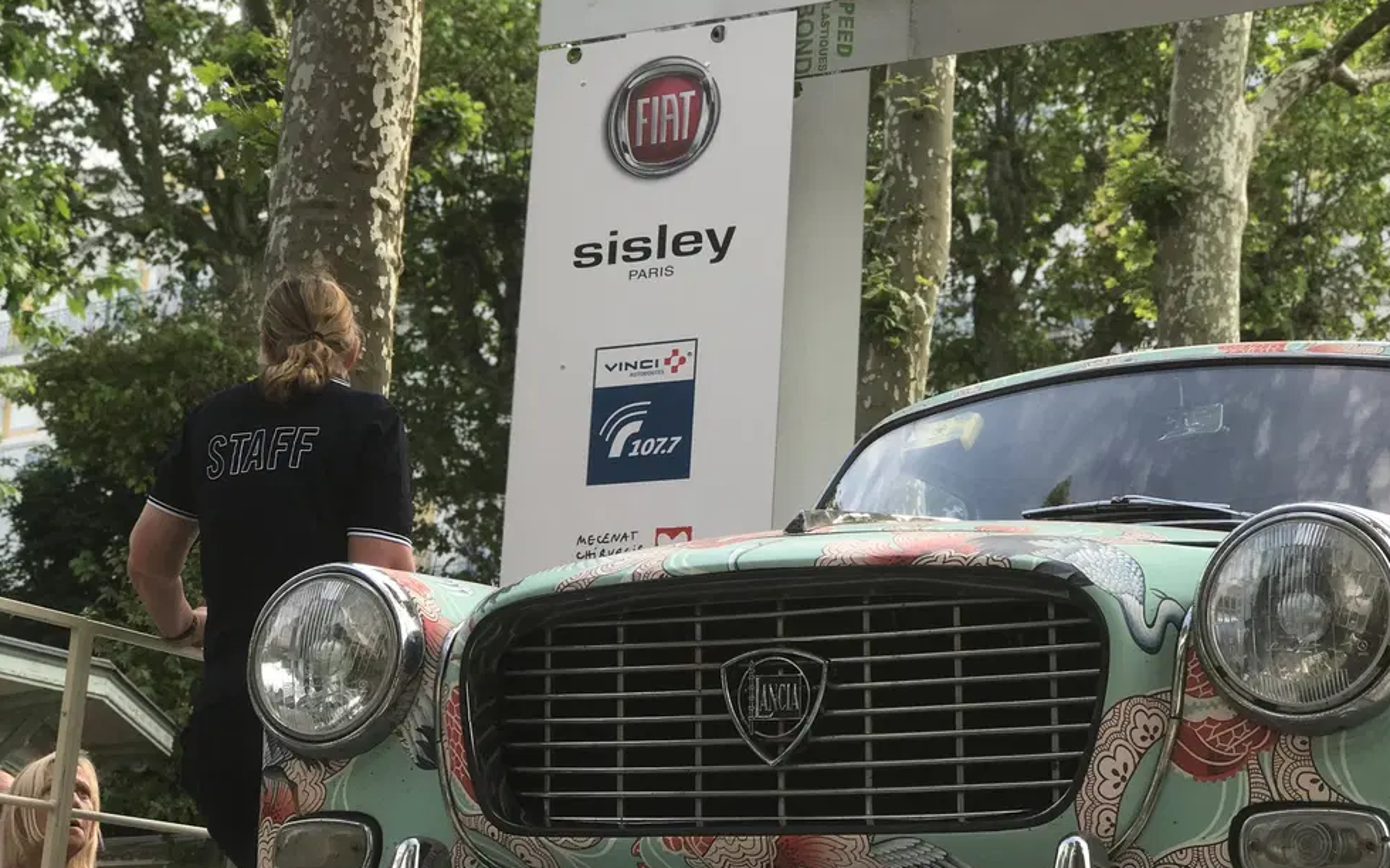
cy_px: 399
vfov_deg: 17.6
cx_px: 730
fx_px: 2803
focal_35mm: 74
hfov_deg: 27.9
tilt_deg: +15.6
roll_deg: -2.5
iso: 20
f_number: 2.8
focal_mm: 6.6
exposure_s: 1/146
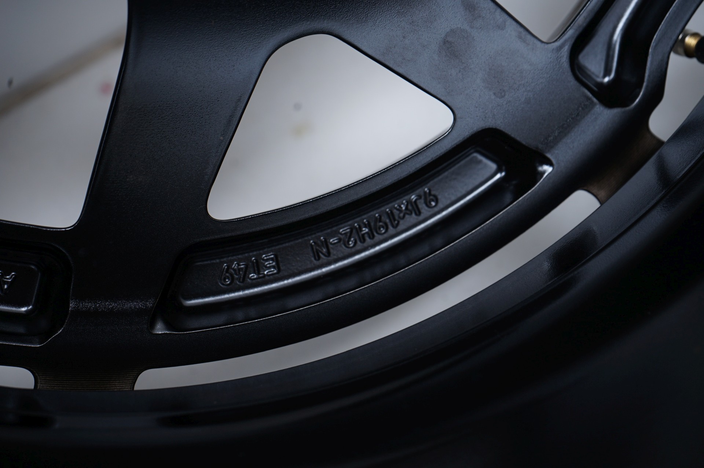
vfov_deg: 21.2
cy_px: 234
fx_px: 1251
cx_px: 352
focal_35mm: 64
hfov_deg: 31.4
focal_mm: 64
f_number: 7.1
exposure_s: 1/125
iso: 250
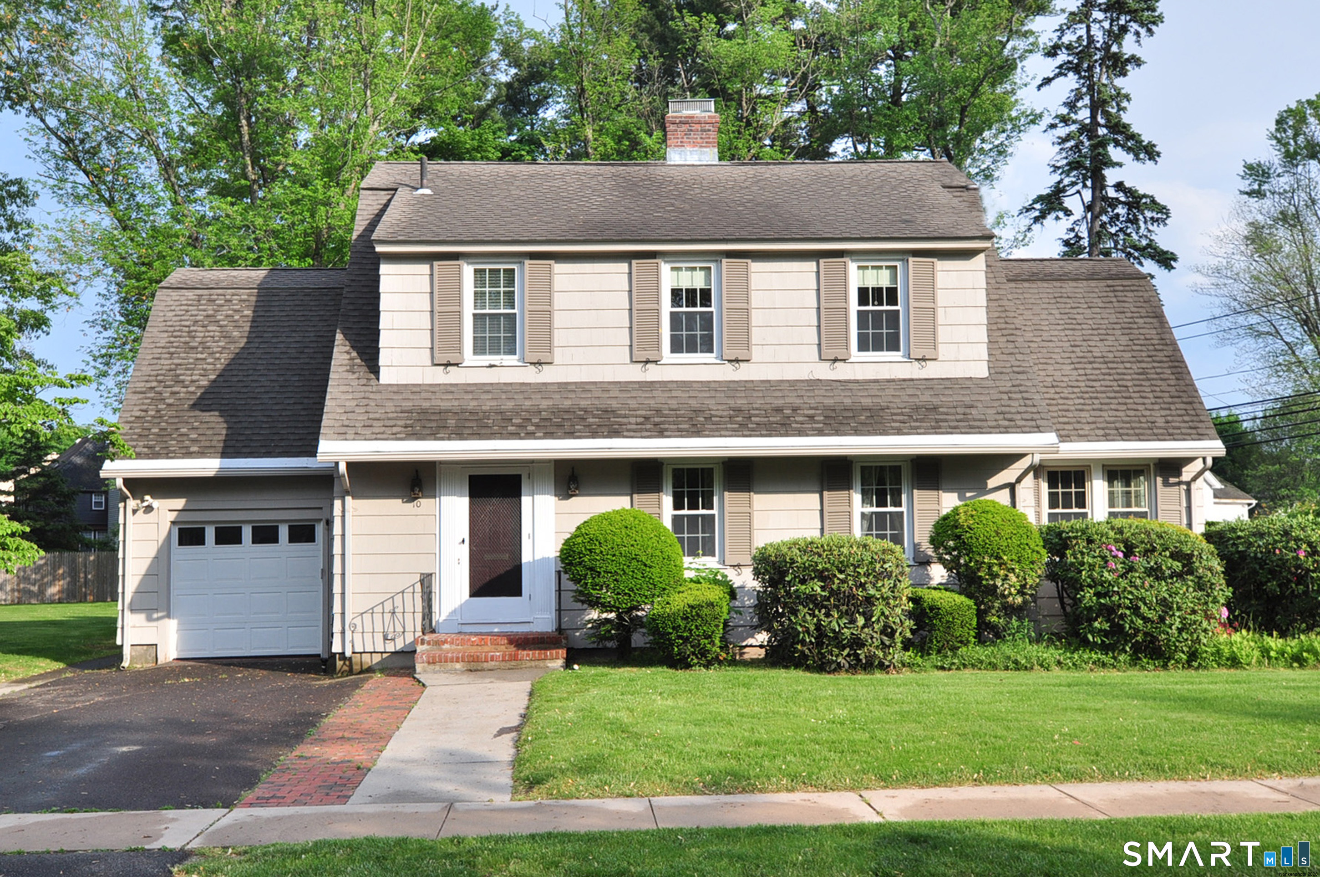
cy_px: 438
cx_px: 660
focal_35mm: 30
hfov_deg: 62.0
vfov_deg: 43.5
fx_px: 1098
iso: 200
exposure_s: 1/320
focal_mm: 20
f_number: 8
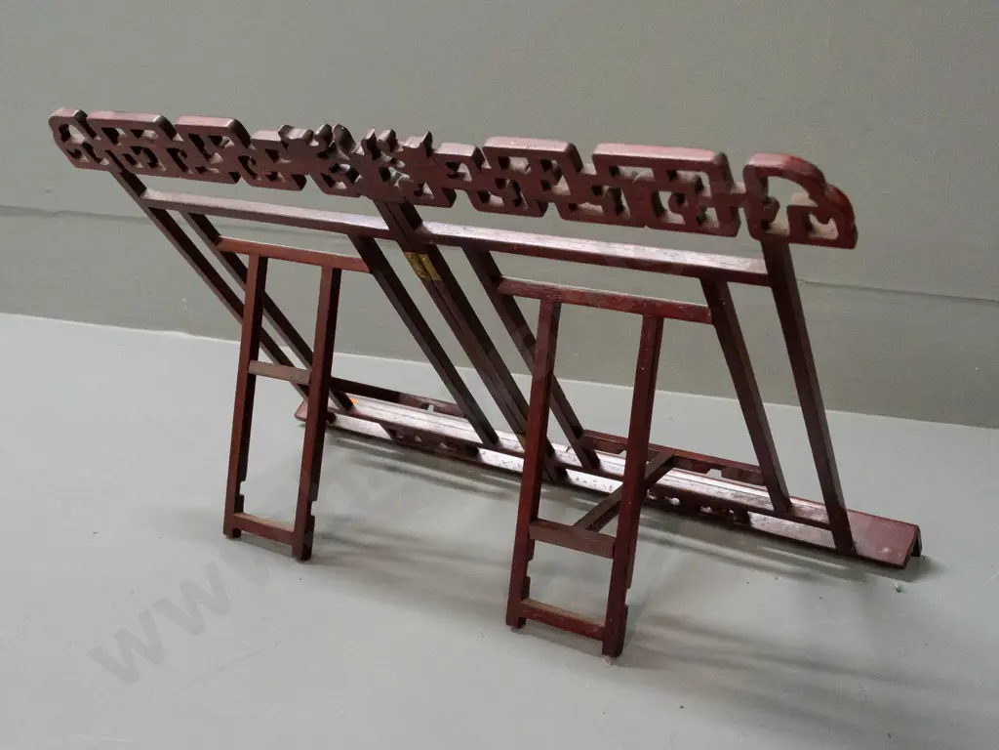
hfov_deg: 60.0
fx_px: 866
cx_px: 500
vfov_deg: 46.8
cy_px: 375
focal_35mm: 30
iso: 3200
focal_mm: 15
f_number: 5
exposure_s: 1/250
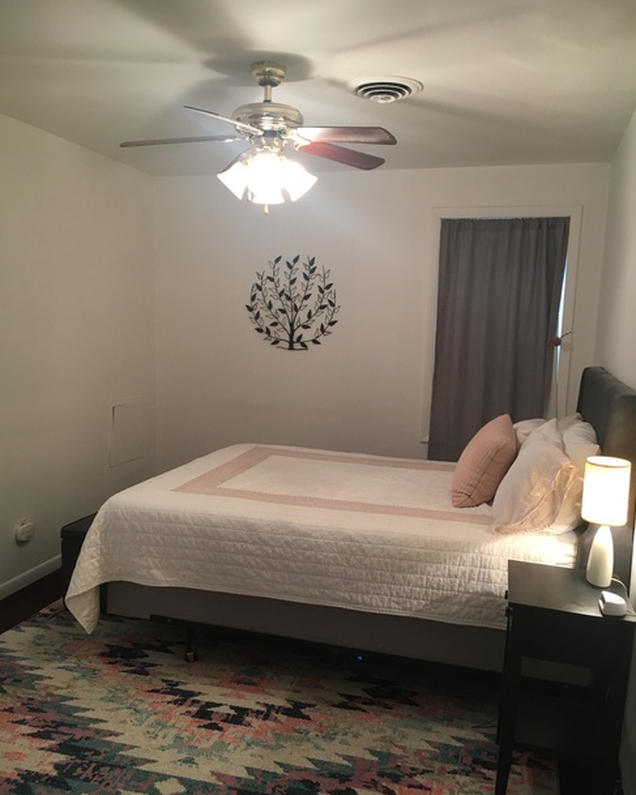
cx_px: 313
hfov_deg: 47.1
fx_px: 730
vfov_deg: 57.1
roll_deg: -1.7
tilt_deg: -7.6
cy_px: 429
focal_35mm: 31
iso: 80
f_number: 2.2
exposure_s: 1/30
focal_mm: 4.15
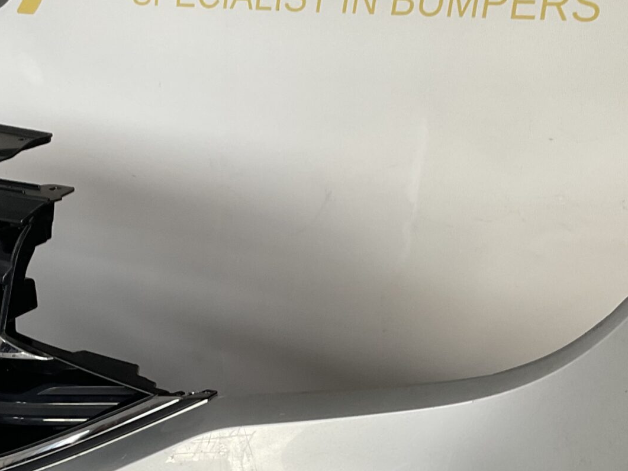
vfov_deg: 20.3
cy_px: 480
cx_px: 230
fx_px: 1270
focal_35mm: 70
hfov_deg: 27.7
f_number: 1.8
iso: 40
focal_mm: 3
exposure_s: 1/60
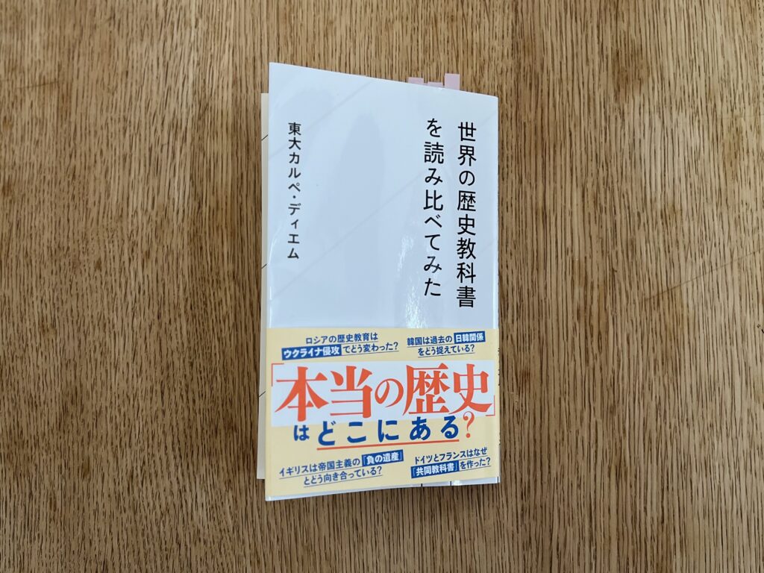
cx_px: 382
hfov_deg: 67.3
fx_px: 574
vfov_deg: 53.1
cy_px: 286
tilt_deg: -86.5
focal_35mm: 26
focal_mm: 5.1
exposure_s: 1/60
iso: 200
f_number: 1.6
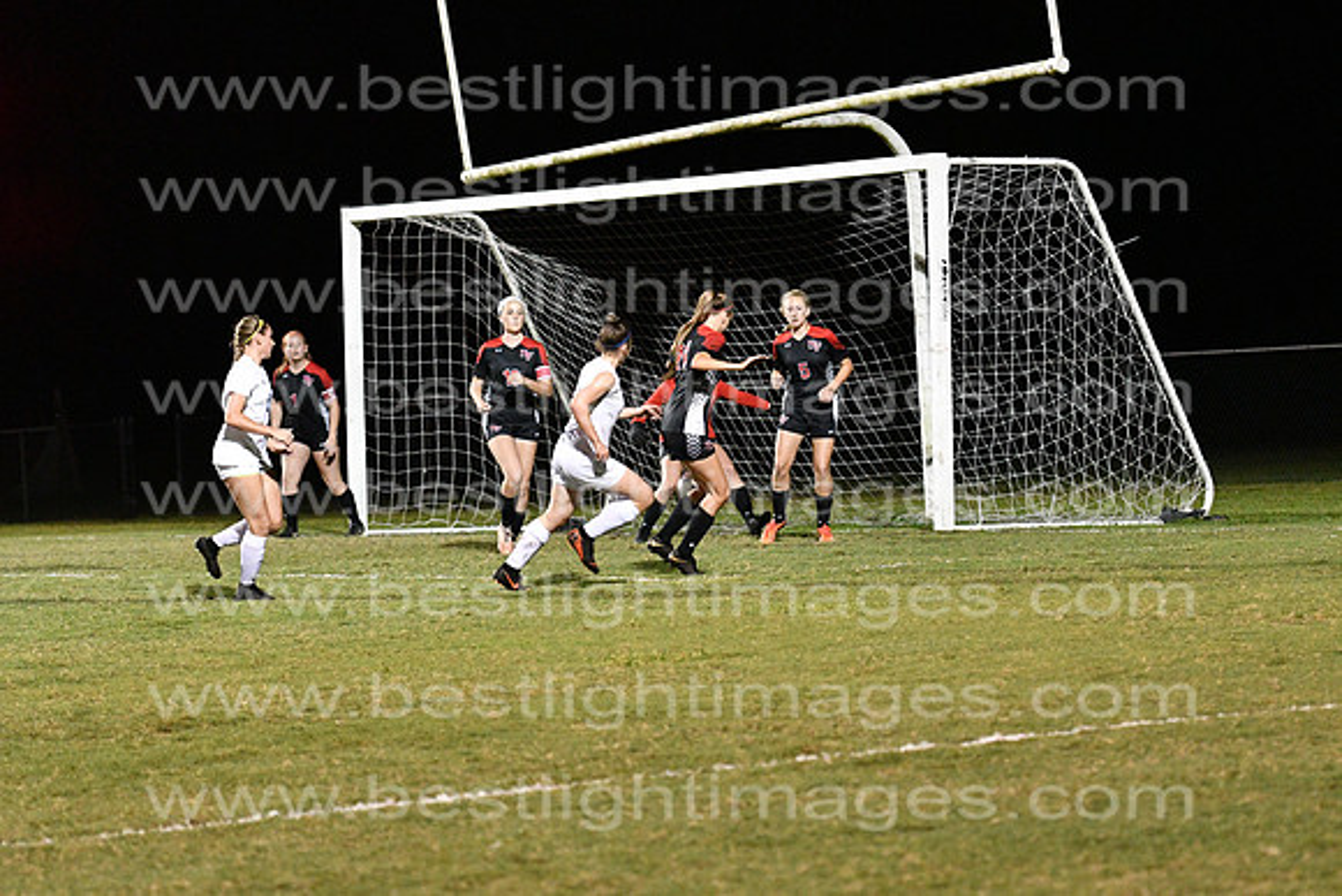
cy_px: 448
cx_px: 671
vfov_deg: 9.0
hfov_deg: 13.4
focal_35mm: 153
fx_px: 5705
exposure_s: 1/640
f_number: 3.2
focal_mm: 102
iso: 8000
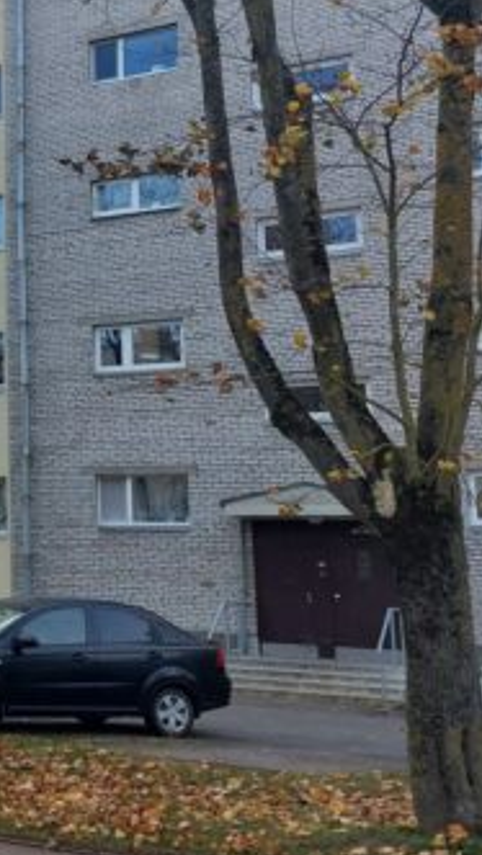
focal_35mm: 63
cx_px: -381
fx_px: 1430
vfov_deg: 33.3
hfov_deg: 16.2
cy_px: 361
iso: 25
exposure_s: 1/303
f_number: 1.8
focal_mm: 5.23
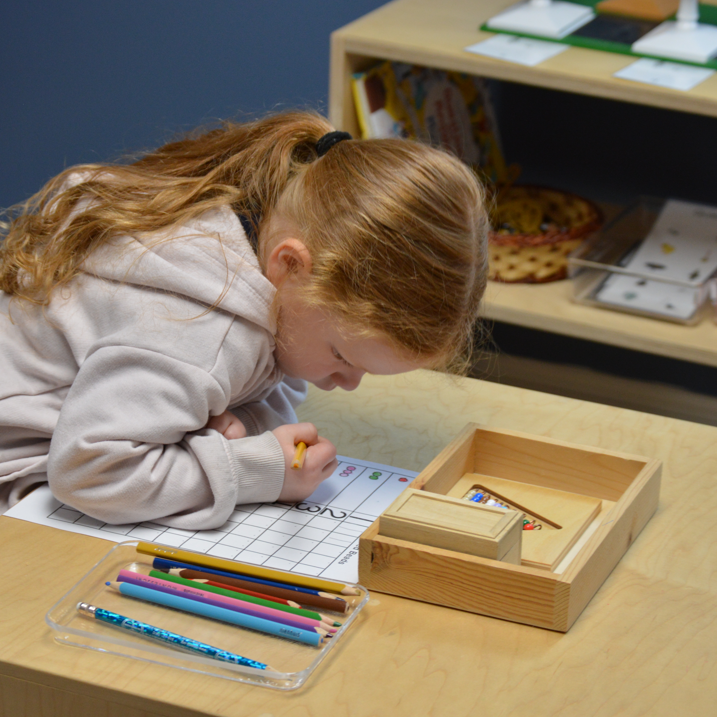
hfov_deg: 16.5
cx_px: 293
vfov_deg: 16.5
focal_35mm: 106
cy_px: 359
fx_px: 2476
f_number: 4
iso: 640
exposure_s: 1/60
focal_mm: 55
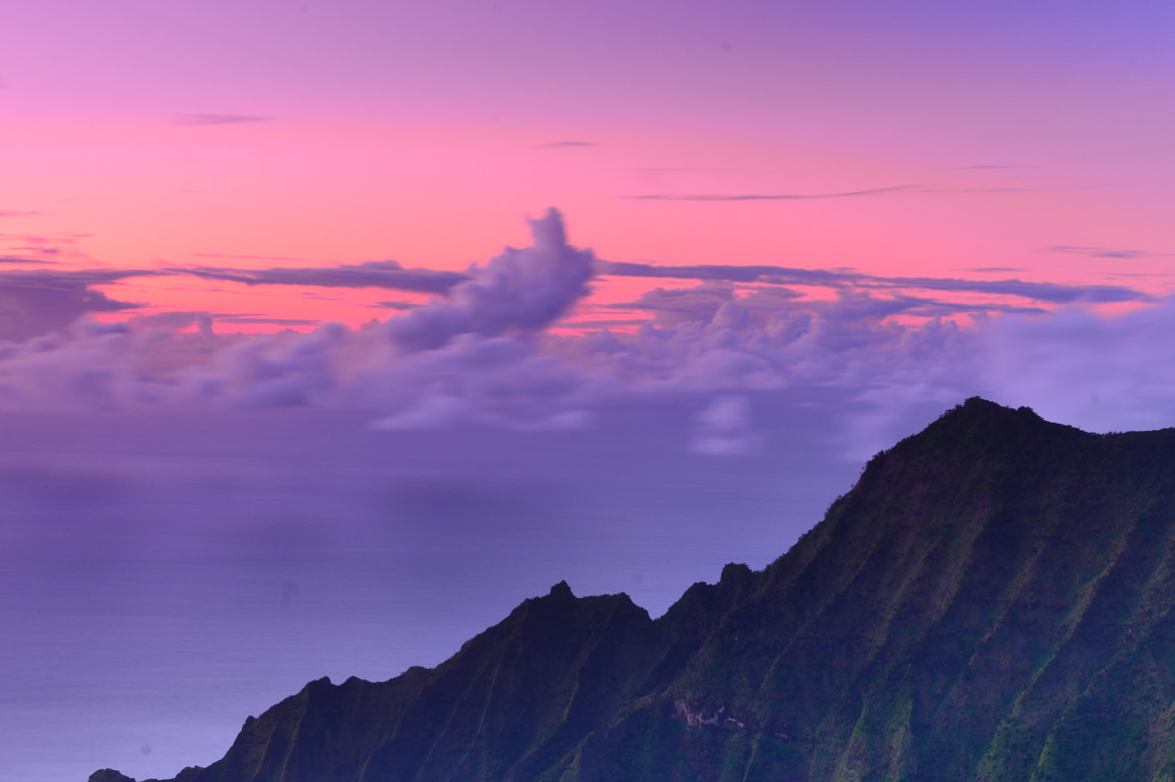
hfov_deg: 30.4
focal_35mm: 66
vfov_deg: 20.4
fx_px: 2153
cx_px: 419
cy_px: 624
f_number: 13
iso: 200
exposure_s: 15
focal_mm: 38
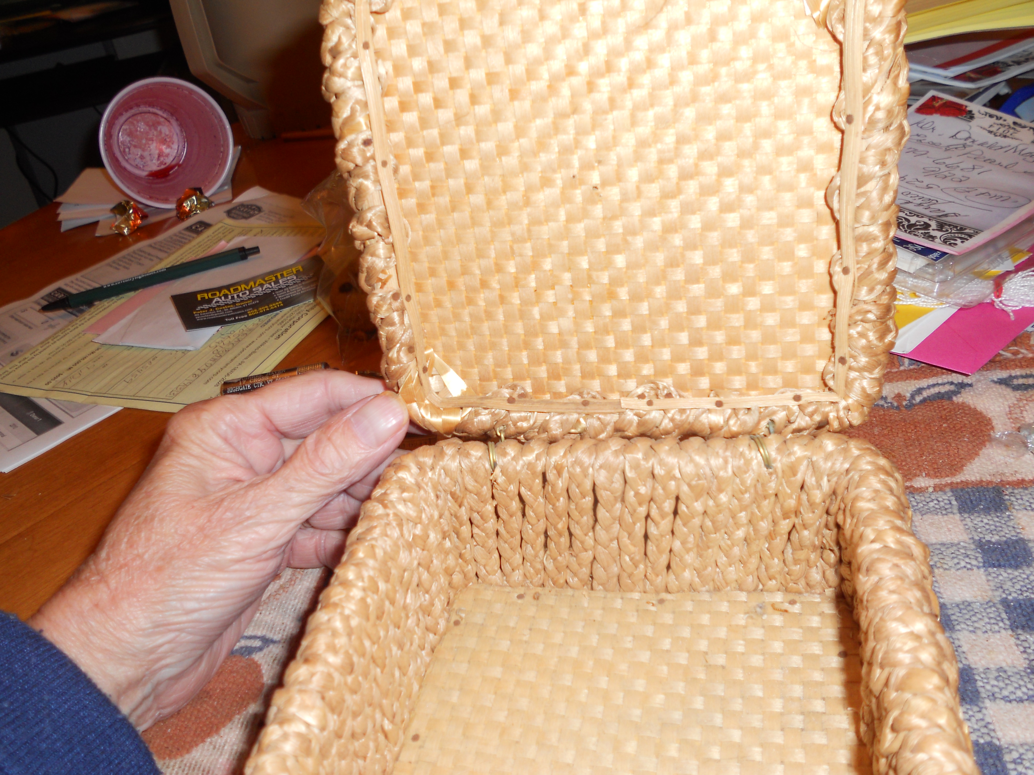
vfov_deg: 44.2
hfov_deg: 56.8
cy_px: 388
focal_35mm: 32
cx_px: 517
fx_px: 956
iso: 80
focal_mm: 5.8
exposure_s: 1/25
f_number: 3.5
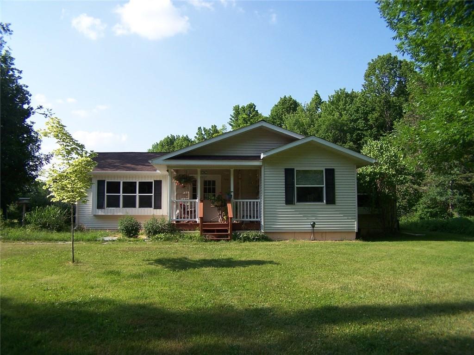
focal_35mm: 38
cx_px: 237
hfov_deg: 49.0
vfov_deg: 37.7
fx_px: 520
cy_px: 178
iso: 80
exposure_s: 1/750
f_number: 2.8
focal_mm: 6.3
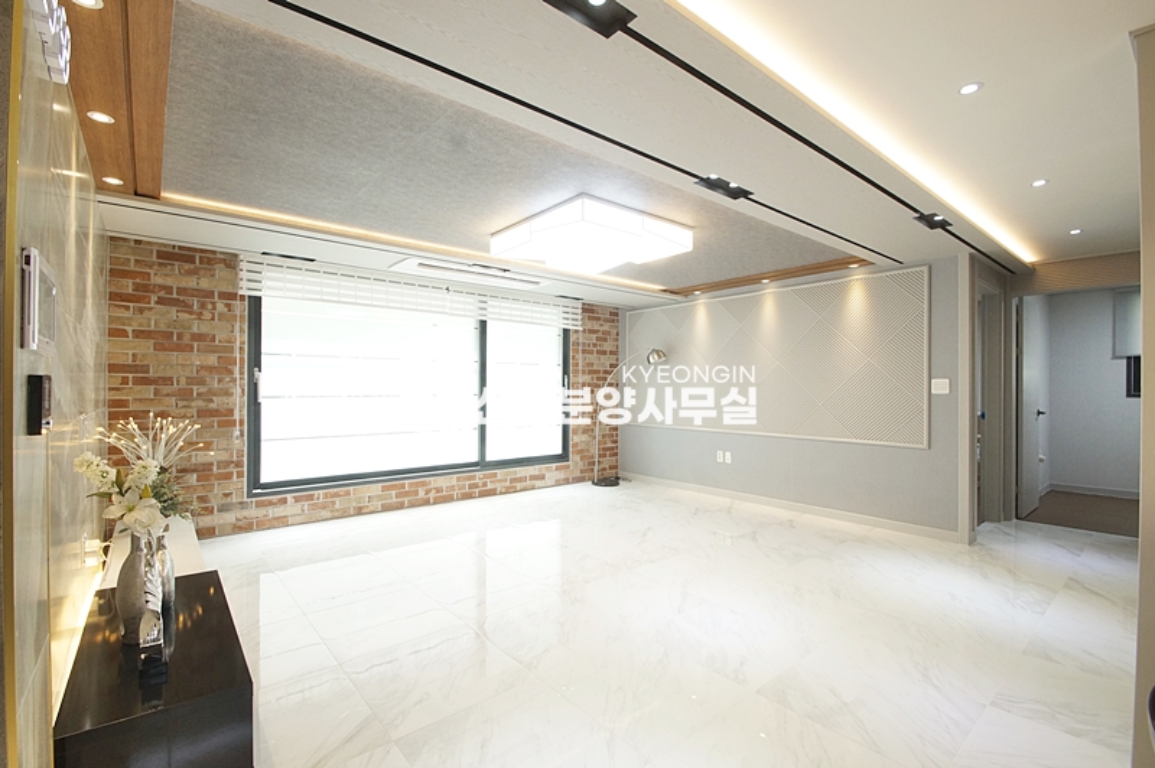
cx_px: 578
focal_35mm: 15
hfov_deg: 100.4
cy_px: 384
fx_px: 481
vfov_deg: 77.2
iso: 800
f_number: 9
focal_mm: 10
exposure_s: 1/30
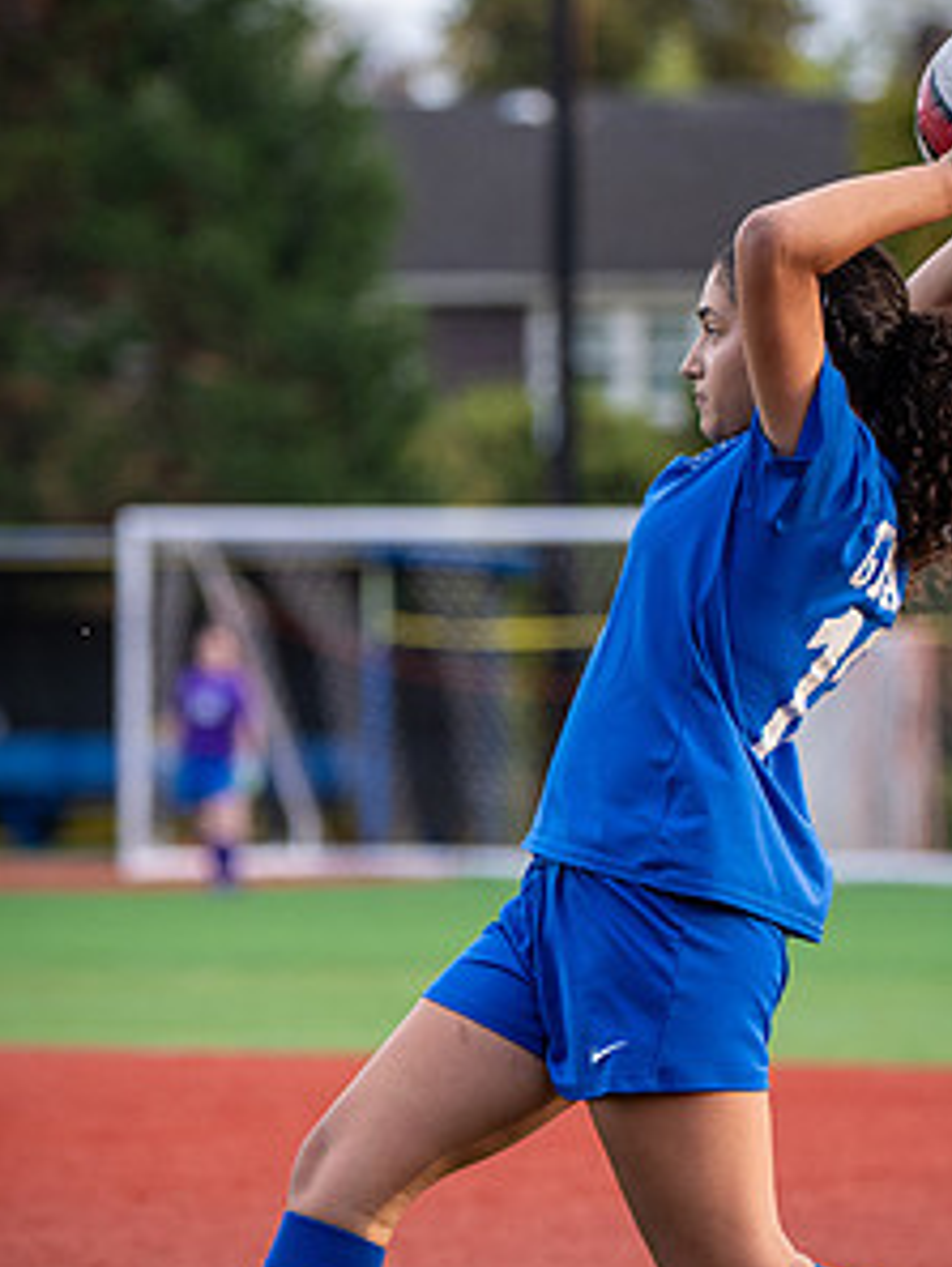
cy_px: 552
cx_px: 414
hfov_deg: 4.5
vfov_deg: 6.0
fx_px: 12019
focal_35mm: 328
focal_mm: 122
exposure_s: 1/1000
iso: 560
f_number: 2.8
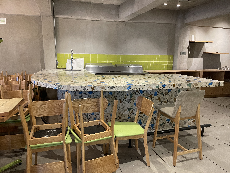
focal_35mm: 25
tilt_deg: -10.7
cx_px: 115
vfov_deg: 54.9
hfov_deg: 69.4
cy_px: 86
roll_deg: -0.5
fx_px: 166
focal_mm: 5.1
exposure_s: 1/60
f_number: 1.6
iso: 320
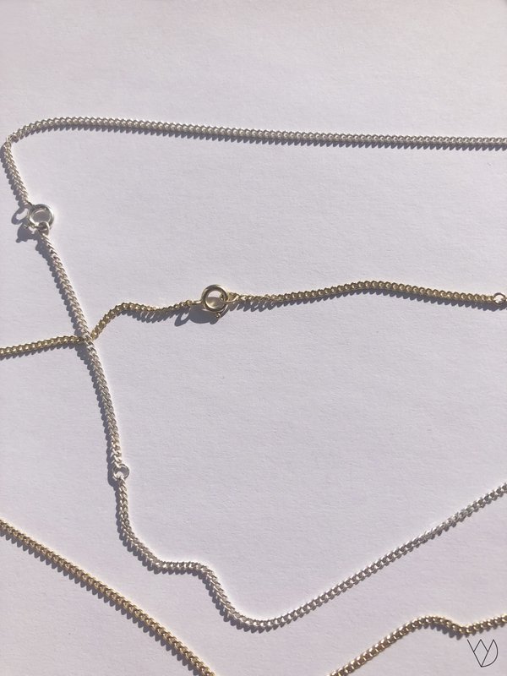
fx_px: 547
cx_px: 254
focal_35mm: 28
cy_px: 338
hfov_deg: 49.7
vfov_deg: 63.4
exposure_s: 1/6944
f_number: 1.8
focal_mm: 3.99
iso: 25
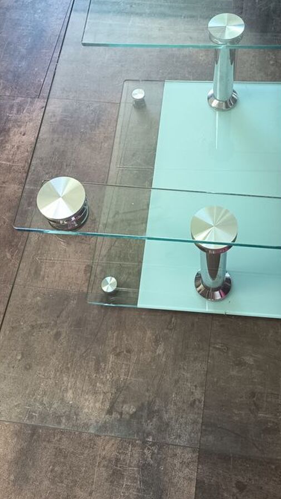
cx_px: 163
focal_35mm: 39
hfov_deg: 30.4
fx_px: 517
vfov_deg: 51.1
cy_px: 188
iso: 344
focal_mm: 5.24
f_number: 1.7
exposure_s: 1/50
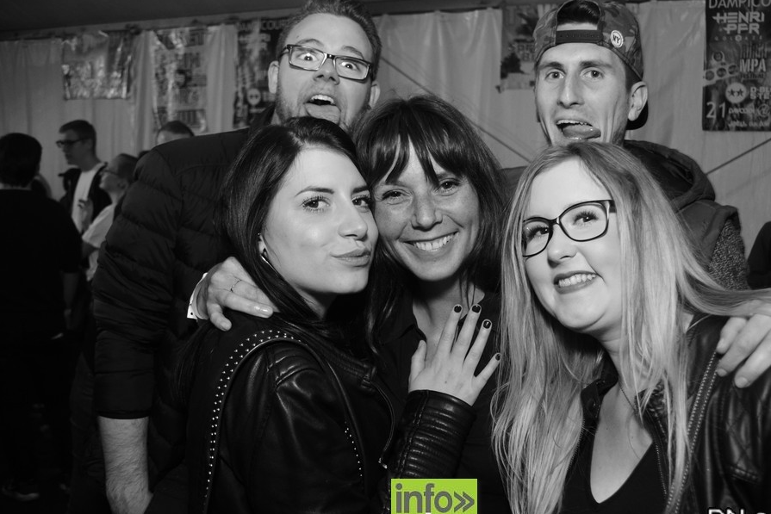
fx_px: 762
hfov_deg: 53.5
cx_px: 435
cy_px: 258
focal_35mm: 36
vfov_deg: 37.3
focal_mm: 21
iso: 1600
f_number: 3.5
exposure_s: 1/40
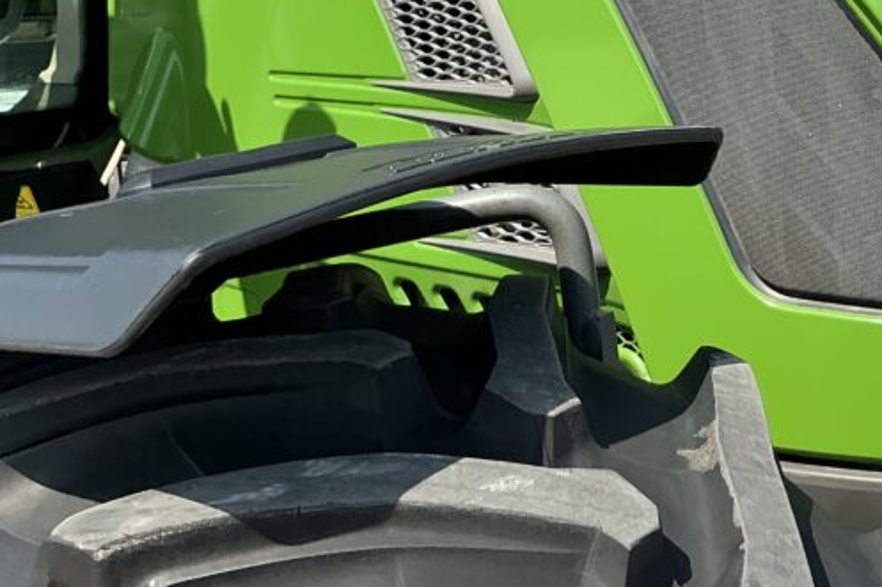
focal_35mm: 60
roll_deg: +2.0
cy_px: -76
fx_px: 1469
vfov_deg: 21.3
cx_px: 752
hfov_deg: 32.2
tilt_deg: -1.3
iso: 25
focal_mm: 3
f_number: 1.8
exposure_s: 1/944
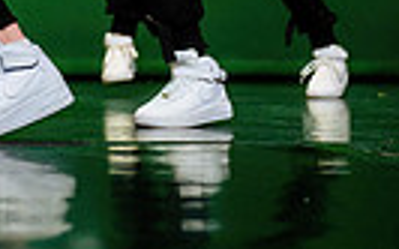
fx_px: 2630
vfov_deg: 5.3
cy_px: -300
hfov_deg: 8.1
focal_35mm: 242
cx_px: -513
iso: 2000
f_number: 2.8
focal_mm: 50
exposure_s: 1/270
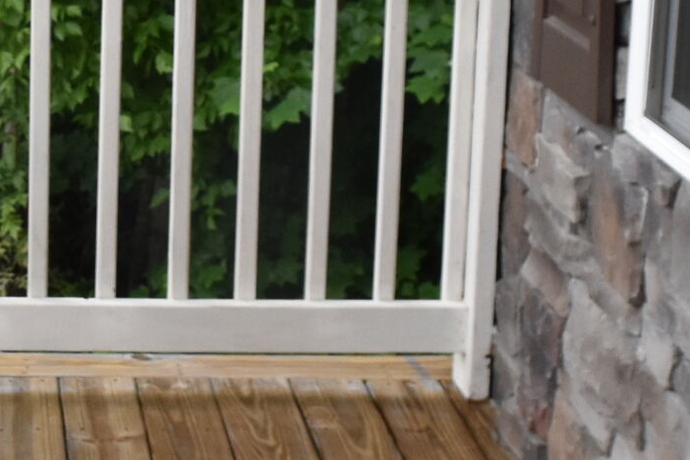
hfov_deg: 16.9
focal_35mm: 119
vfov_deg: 11.4
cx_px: 22
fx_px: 2281
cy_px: -4
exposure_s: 1/320
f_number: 8
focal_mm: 18
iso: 800
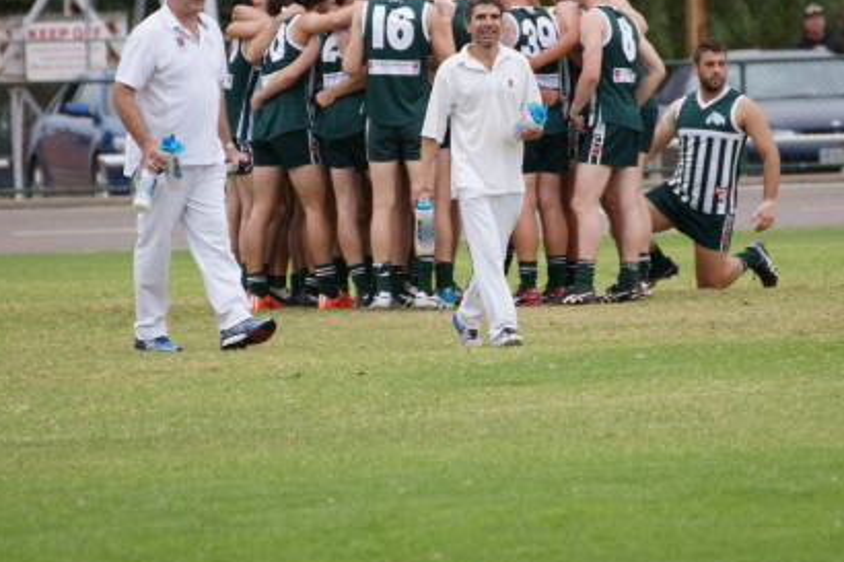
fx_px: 15443
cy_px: 181
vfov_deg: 2.1
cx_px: 476
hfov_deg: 3.1
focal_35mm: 659
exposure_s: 1/500
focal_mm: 300
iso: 500
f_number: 5.6
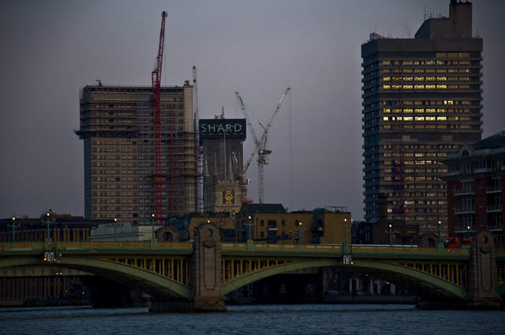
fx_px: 2207
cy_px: 168
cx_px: 252
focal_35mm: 158
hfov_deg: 13.1
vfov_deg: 8.7
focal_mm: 105
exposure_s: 1/80
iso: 640
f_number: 5.6
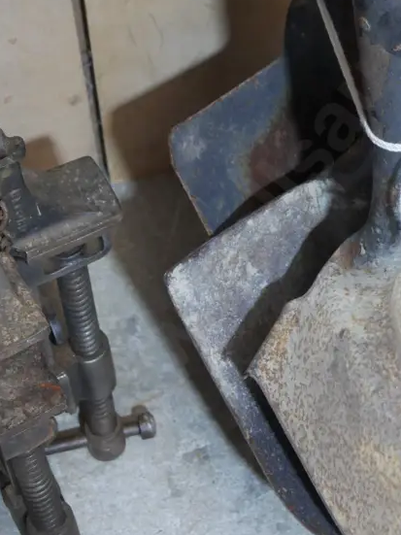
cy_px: 79
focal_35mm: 93
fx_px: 1437
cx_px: 371
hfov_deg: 15.7
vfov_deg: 20.8
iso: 1250
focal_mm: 25
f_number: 5.3
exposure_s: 1/60
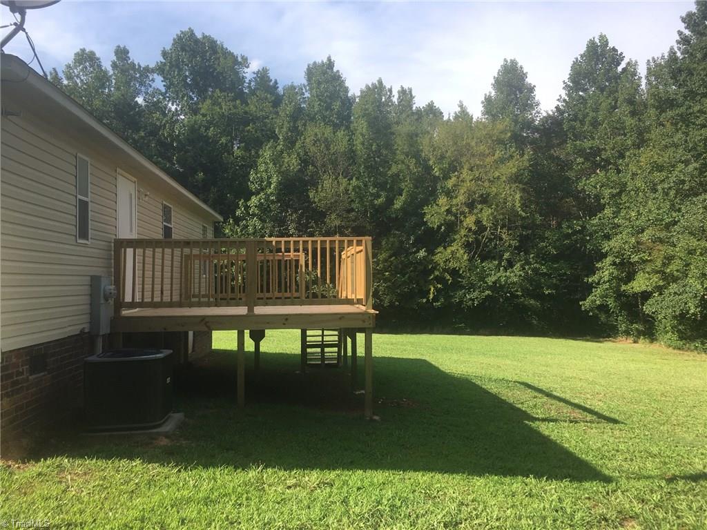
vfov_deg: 48.2
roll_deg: +0.6
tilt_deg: -0.1
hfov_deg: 61.7
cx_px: 354
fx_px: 592
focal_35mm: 29
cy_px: 265
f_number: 2.2
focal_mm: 4.15
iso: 25
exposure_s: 1/754
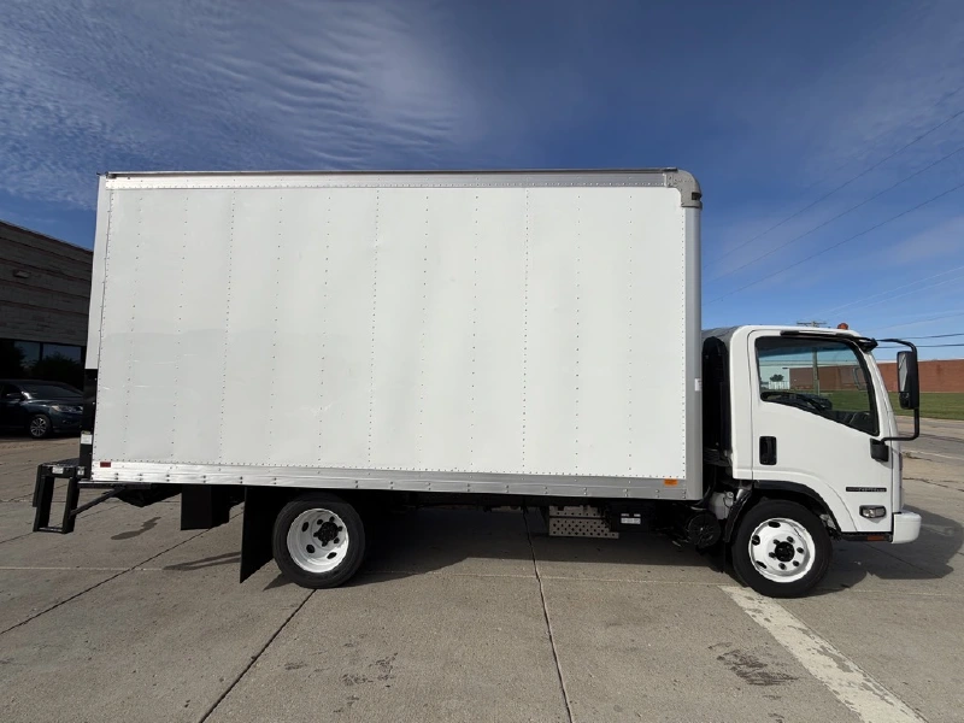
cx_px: 482
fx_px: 390
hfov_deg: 102.1
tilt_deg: +3.4
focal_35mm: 14
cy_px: 362
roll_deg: +0.8
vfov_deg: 85.7
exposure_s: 1/2237
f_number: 2.2
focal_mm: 2.22
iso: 20
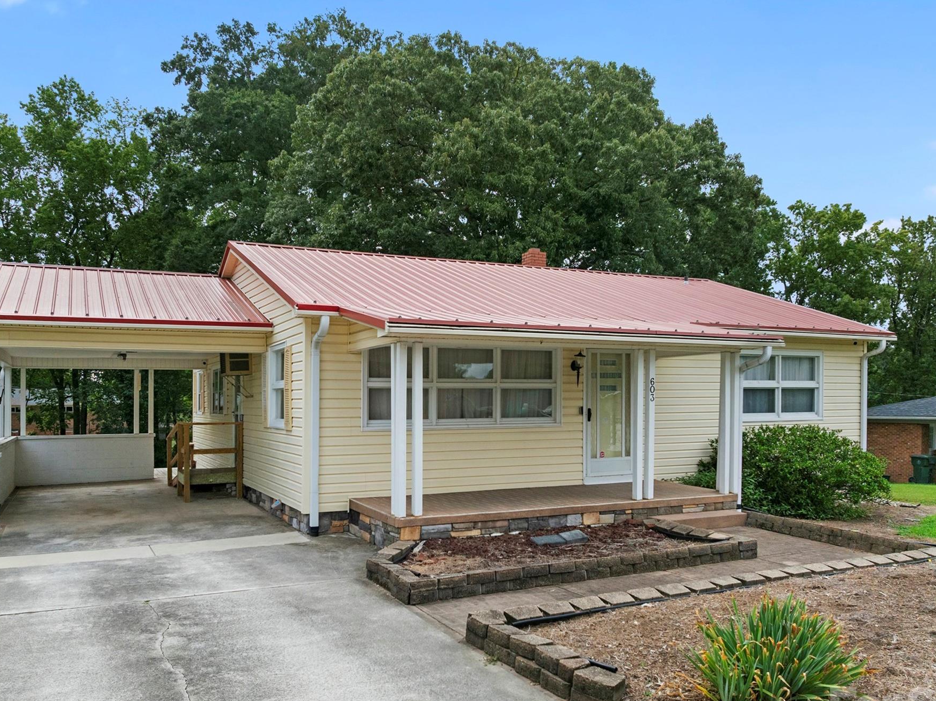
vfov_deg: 49.6
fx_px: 757
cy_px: 383
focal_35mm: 28
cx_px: 454
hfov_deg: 63.5
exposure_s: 1/4000
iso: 190
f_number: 2.8
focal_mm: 12.29
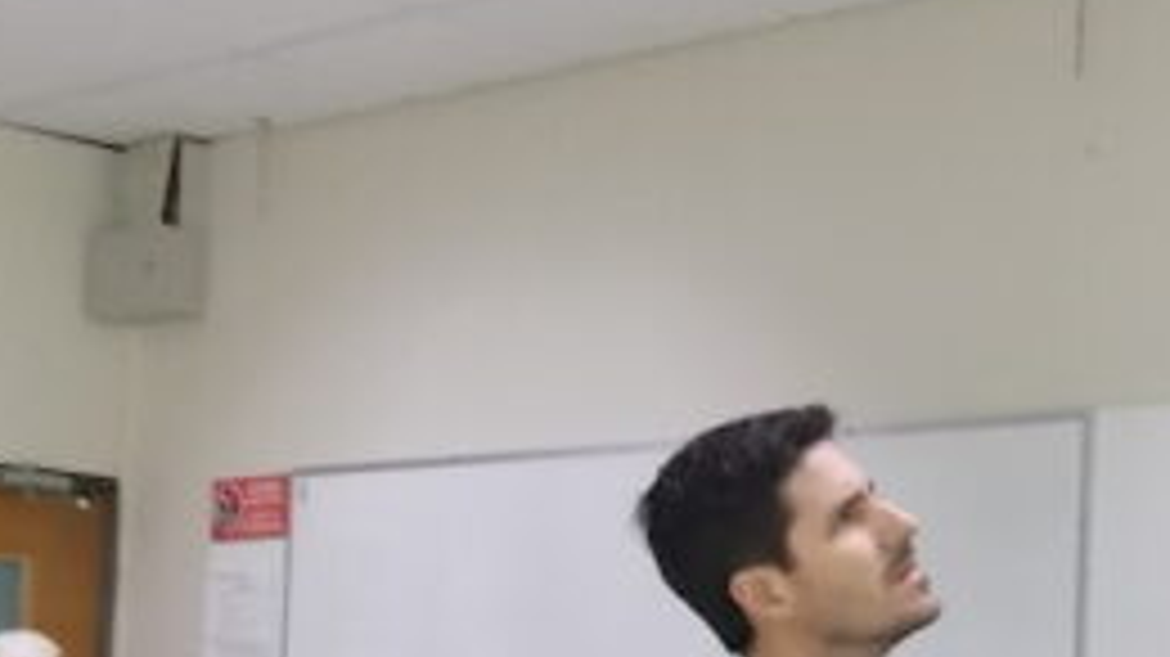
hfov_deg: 24.6
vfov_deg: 15.9
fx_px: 2295
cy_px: 693
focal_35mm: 74
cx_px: 1552
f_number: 3.1
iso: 250
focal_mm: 4
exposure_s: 1/30
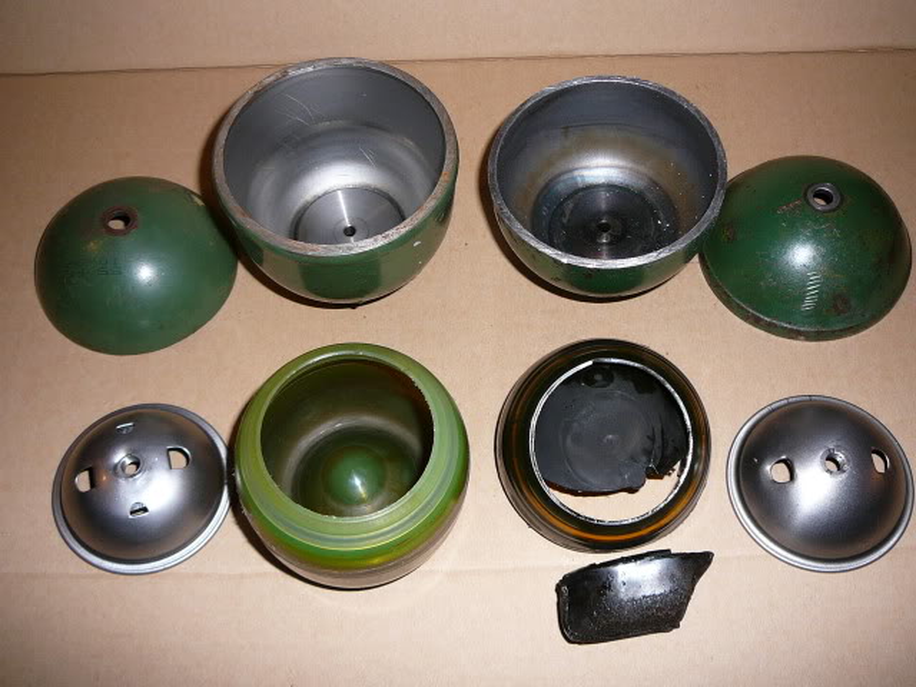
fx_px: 926
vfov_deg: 40.7
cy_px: 344
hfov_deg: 52.6
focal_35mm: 35
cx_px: 458
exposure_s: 1/30
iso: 80
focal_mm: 5.2
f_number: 2.8
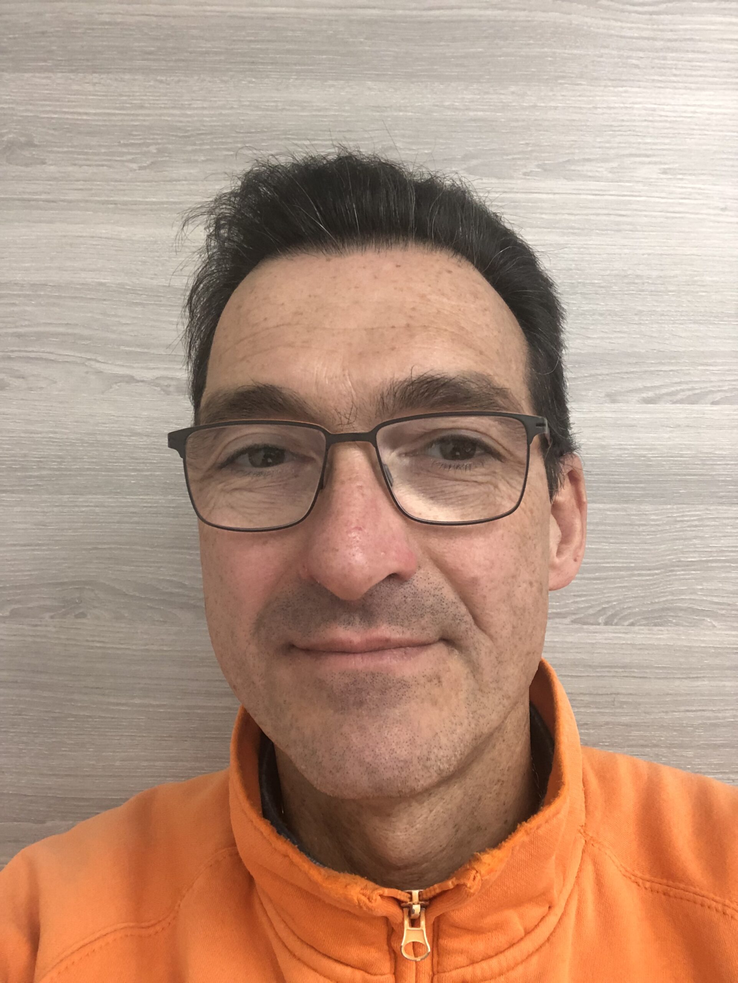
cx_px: 369
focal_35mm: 32
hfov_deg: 44.2
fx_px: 909
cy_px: 492
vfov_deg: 56.8
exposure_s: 1/50
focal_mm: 2.87
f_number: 2.2
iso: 160
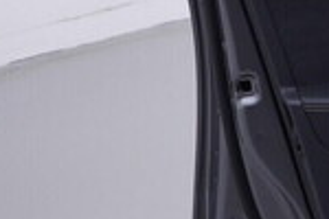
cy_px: -25
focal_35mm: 132
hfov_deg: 14.7
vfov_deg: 10.3
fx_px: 1206
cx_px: 452
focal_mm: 24
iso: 125
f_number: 4
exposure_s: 1/80
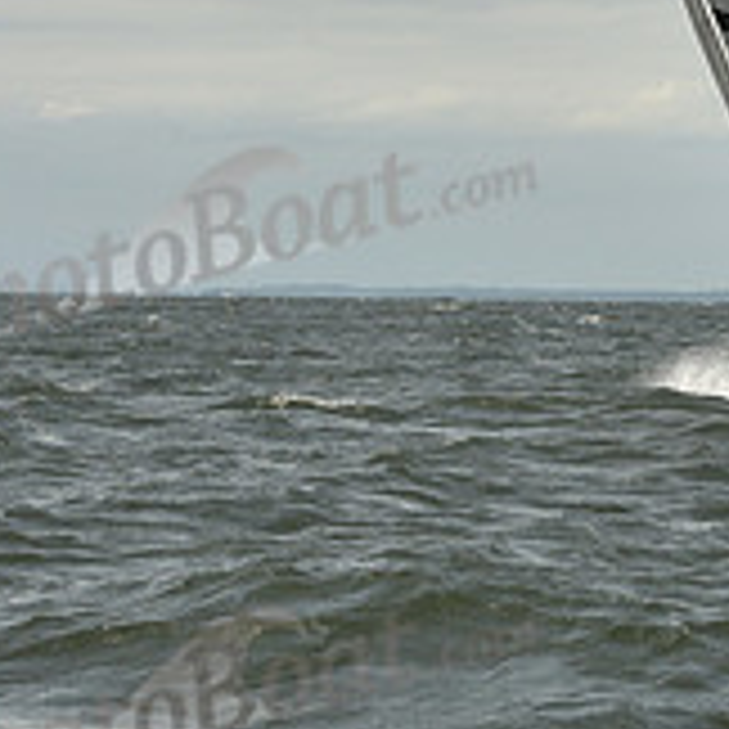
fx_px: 7243
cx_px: 772
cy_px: -54
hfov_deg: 5.7
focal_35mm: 304
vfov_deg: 5.7
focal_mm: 100
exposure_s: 1/800
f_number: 10
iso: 250
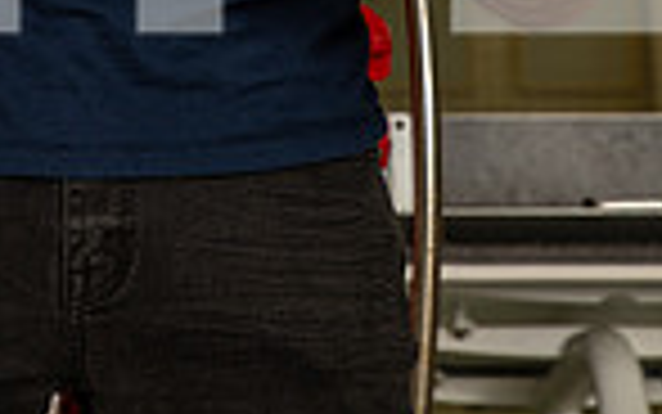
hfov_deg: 10.8
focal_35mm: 194
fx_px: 3501
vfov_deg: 6.6
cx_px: 95
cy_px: -418
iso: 500
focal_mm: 62
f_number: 7.1
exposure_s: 1/250
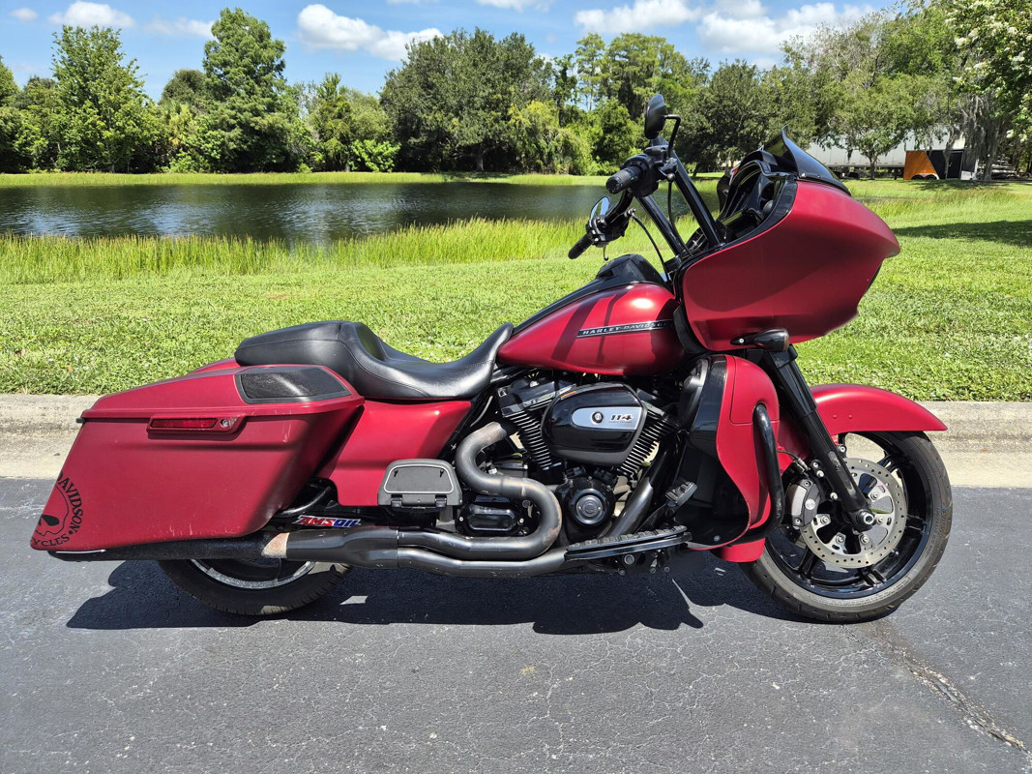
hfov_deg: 73.9
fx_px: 686
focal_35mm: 23
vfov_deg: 58.9
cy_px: 387
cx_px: 516
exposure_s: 1/2896
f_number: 1.8
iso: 80
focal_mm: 5.4
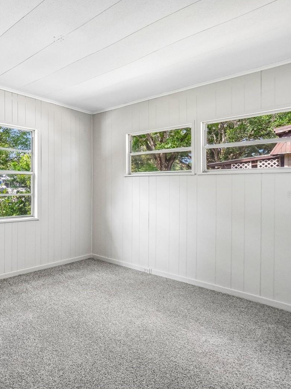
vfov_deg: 76.4
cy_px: 194
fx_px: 247
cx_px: 25
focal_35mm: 22
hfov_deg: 52.9
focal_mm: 10
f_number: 8
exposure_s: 1/30
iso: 640
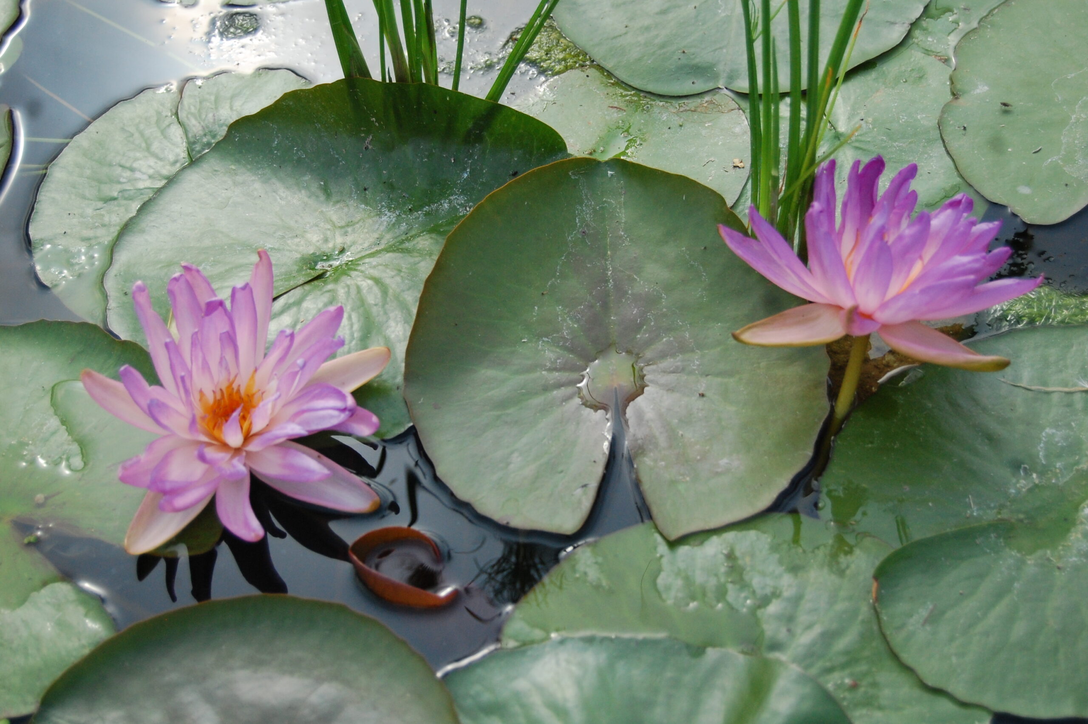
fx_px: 1812
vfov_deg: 22.6
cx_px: 544
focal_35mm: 60
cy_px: 362
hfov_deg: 33.4
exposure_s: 1/1000
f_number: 5
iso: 800
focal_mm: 40
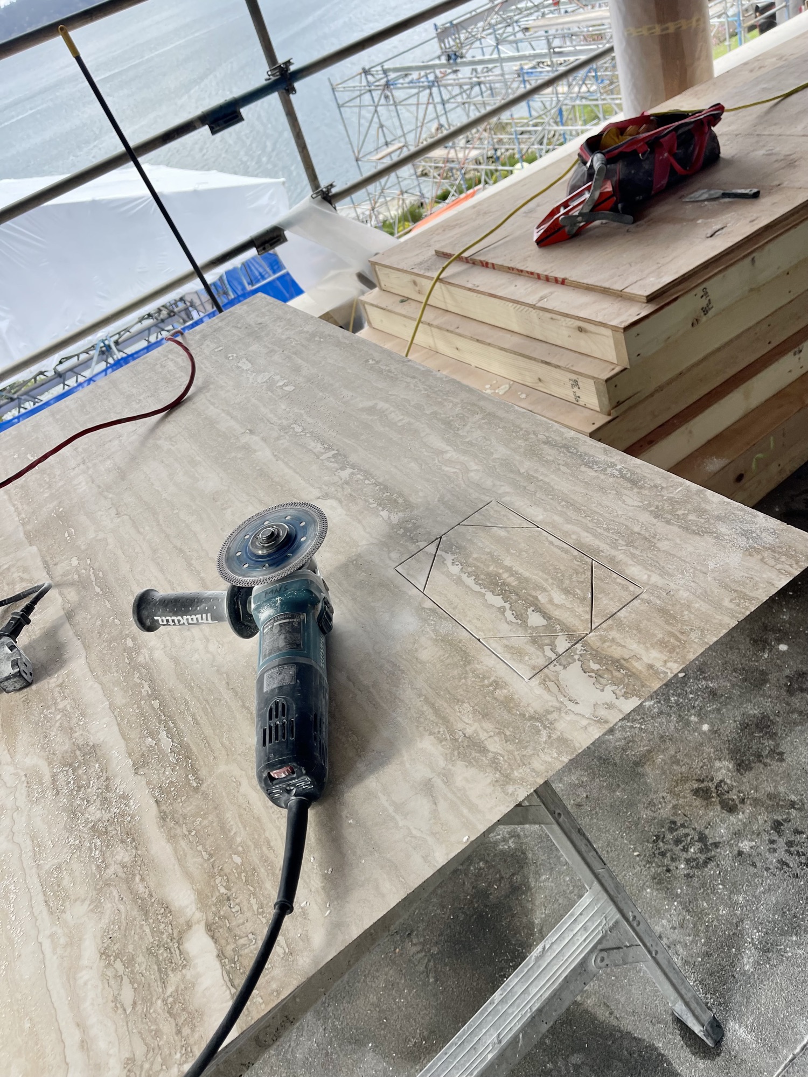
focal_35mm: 25
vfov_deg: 69.4
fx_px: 778
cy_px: 538
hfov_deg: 54.9
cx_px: 404
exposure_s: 1/433
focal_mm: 5.1
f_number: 1.6
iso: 32
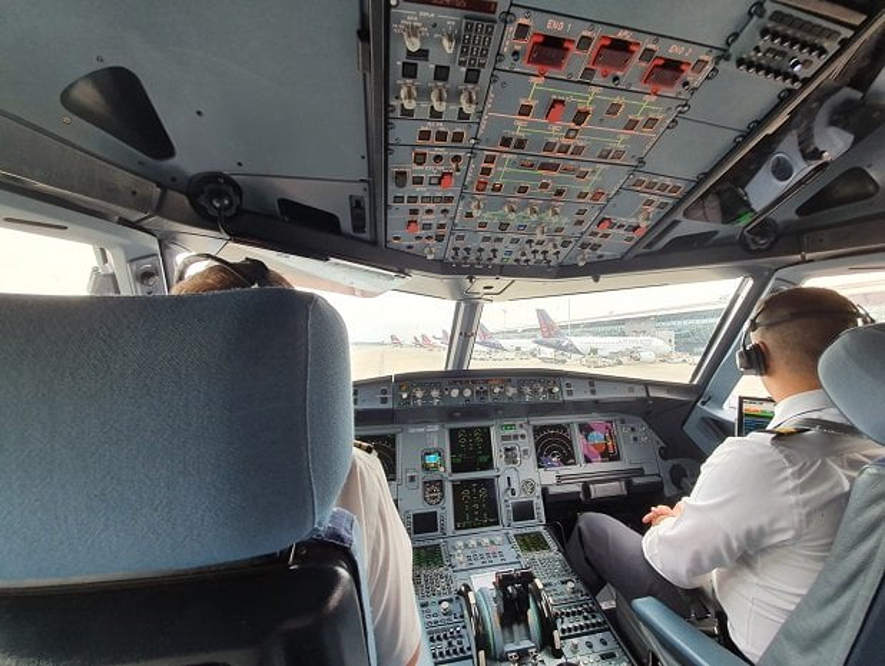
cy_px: 333
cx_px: 442
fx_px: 333
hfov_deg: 106.1
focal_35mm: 13
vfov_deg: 90.0
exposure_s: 1/50
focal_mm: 1.8
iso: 50
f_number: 2.2
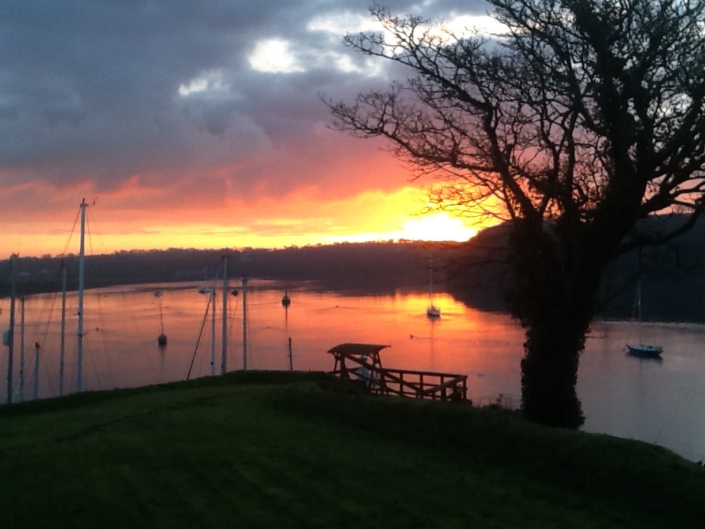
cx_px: 352
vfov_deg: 44.2
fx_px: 652
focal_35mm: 32
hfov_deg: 56.8
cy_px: 264
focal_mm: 2.03
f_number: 2.4
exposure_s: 1/60
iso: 80
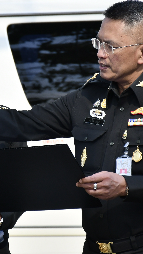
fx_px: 2434
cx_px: 16
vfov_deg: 6.0
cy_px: 108
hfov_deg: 3.4
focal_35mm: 361
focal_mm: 116
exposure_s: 1/1600
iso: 640
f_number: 5.6
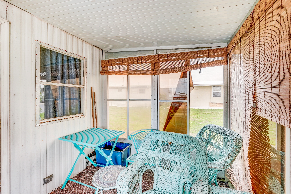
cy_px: 97
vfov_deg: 73.7
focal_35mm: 16
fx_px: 129
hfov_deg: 96.7
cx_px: 146
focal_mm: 16
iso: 400
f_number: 8
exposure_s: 1/60
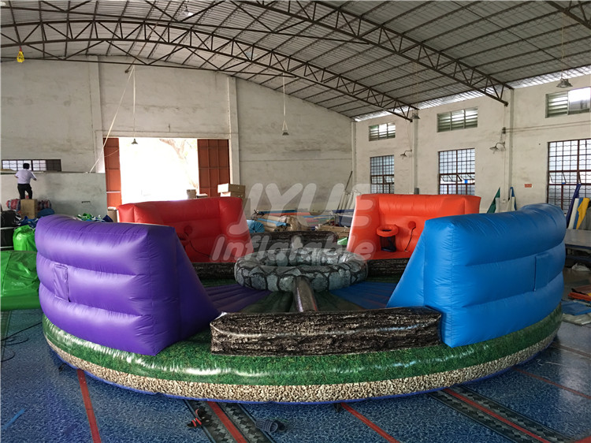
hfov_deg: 61.7
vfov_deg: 48.2
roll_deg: +1.2
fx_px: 495
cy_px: 222
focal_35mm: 29
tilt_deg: -4.0
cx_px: 296
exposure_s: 1/17
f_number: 2.2
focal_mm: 4.15
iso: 100
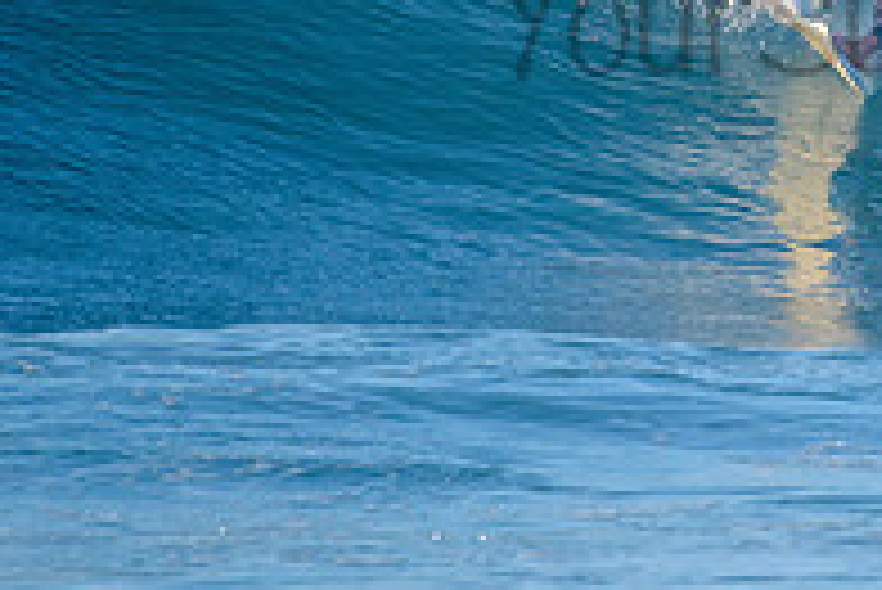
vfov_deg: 0.9
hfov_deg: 1.4
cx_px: 958
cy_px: -29
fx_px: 36261
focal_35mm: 1479
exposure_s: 1/2000
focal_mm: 500
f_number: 5.6
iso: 560
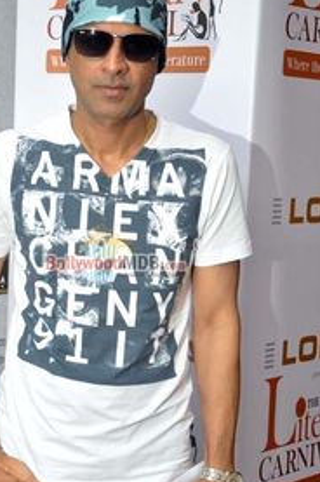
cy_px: 252
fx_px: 1216
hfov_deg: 14.9
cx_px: 97
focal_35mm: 91
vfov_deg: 22.4
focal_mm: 42
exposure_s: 1/500
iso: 500
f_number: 5
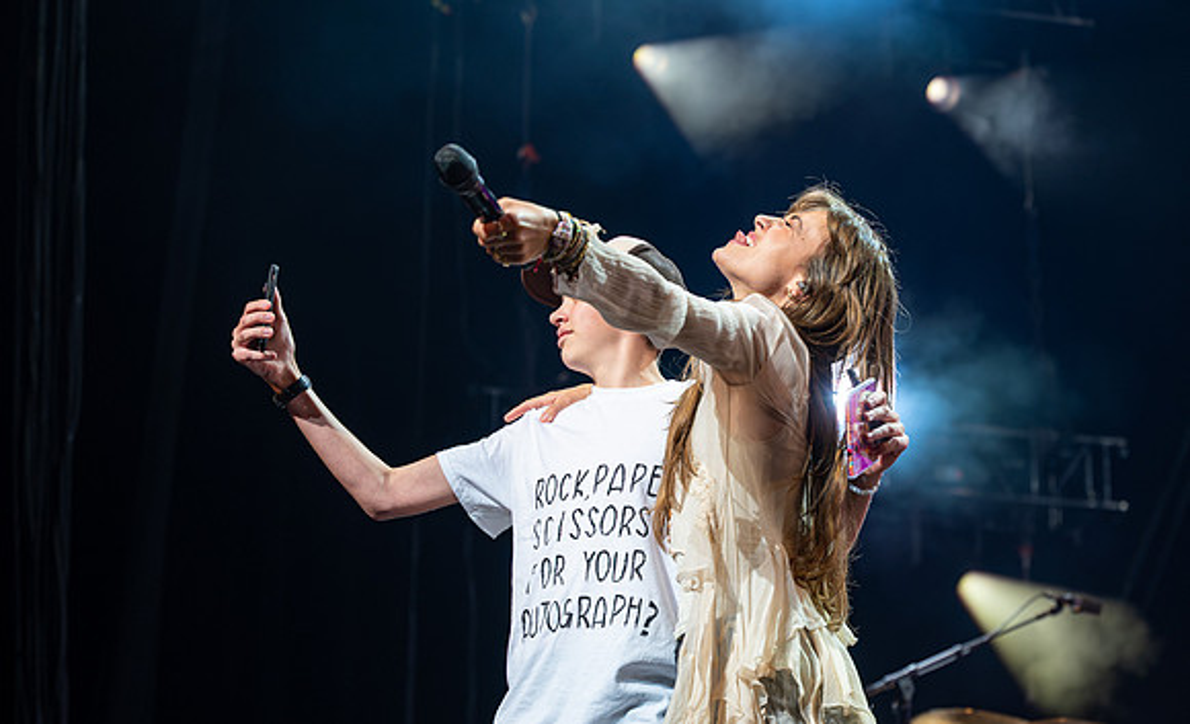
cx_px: 778
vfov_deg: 13.1
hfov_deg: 21.3
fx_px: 3147
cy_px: 449
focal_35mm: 98
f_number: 2.8
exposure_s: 1/250
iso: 400
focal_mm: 70
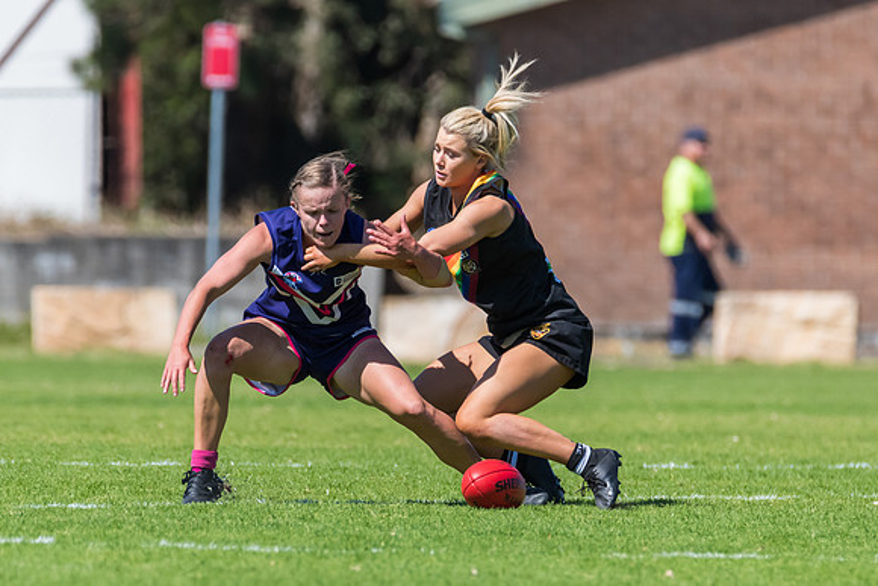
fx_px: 21574
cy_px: 515
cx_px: 397
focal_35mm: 884
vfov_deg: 1.6
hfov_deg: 2.3
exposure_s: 1/2500
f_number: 6.3
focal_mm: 460
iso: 800
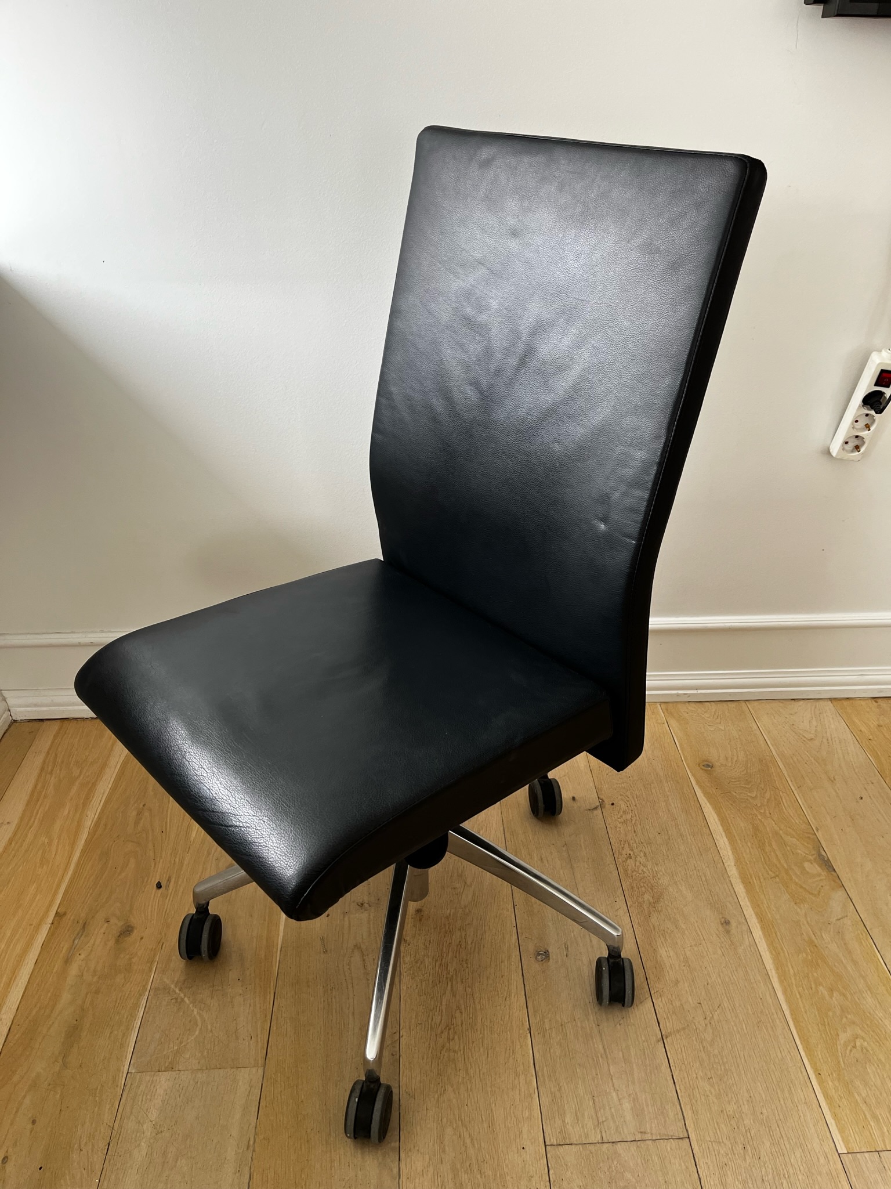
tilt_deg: -31.0
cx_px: 446
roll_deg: +0.4
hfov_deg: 53.0
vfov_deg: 67.3
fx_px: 893
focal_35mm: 26
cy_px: 594
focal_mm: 5.1
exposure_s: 1/121
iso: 125
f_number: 1.6
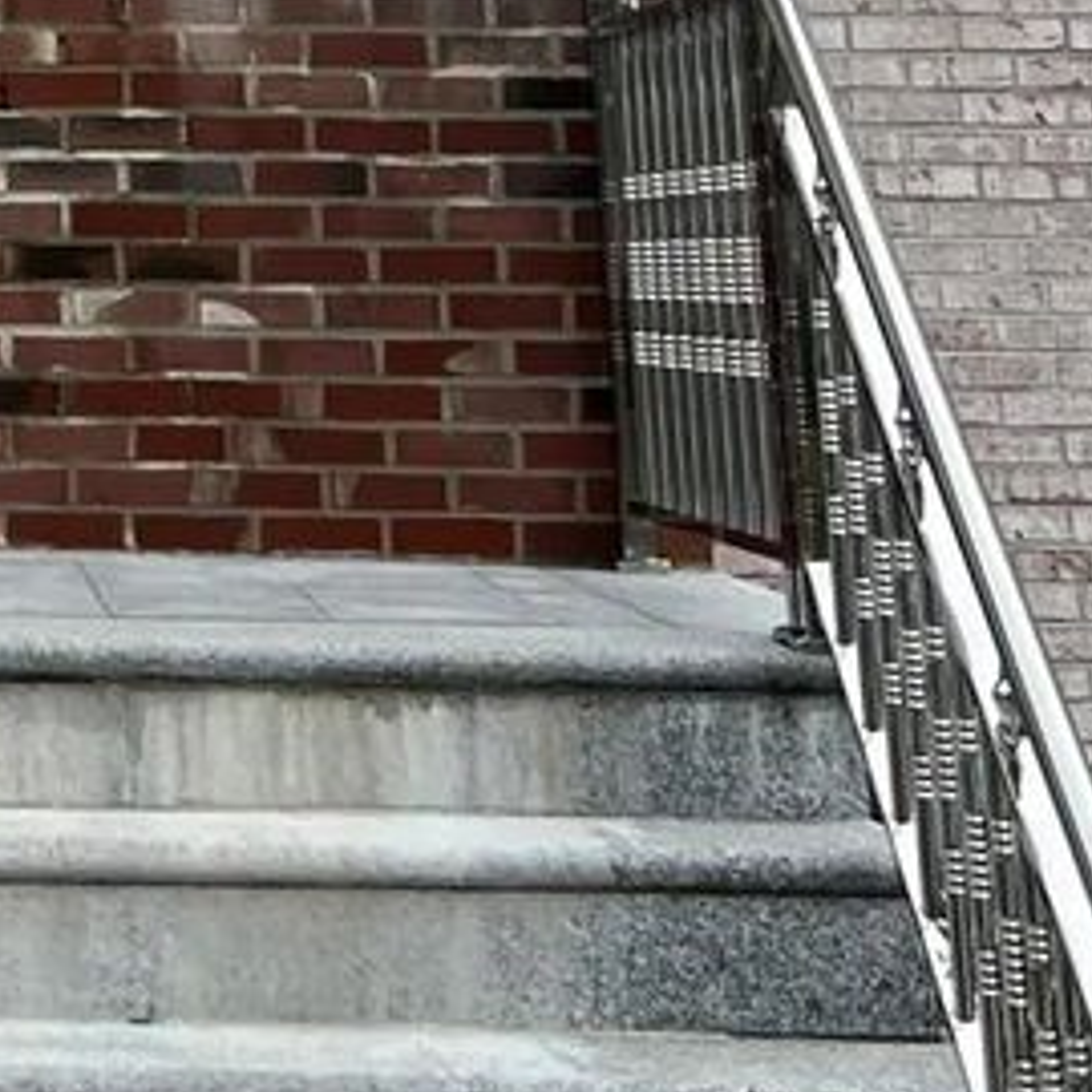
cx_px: -562
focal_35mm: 116
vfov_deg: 13.6
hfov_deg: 14.0
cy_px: -815
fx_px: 4140
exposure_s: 1/2994
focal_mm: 5.7
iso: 50
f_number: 1.5
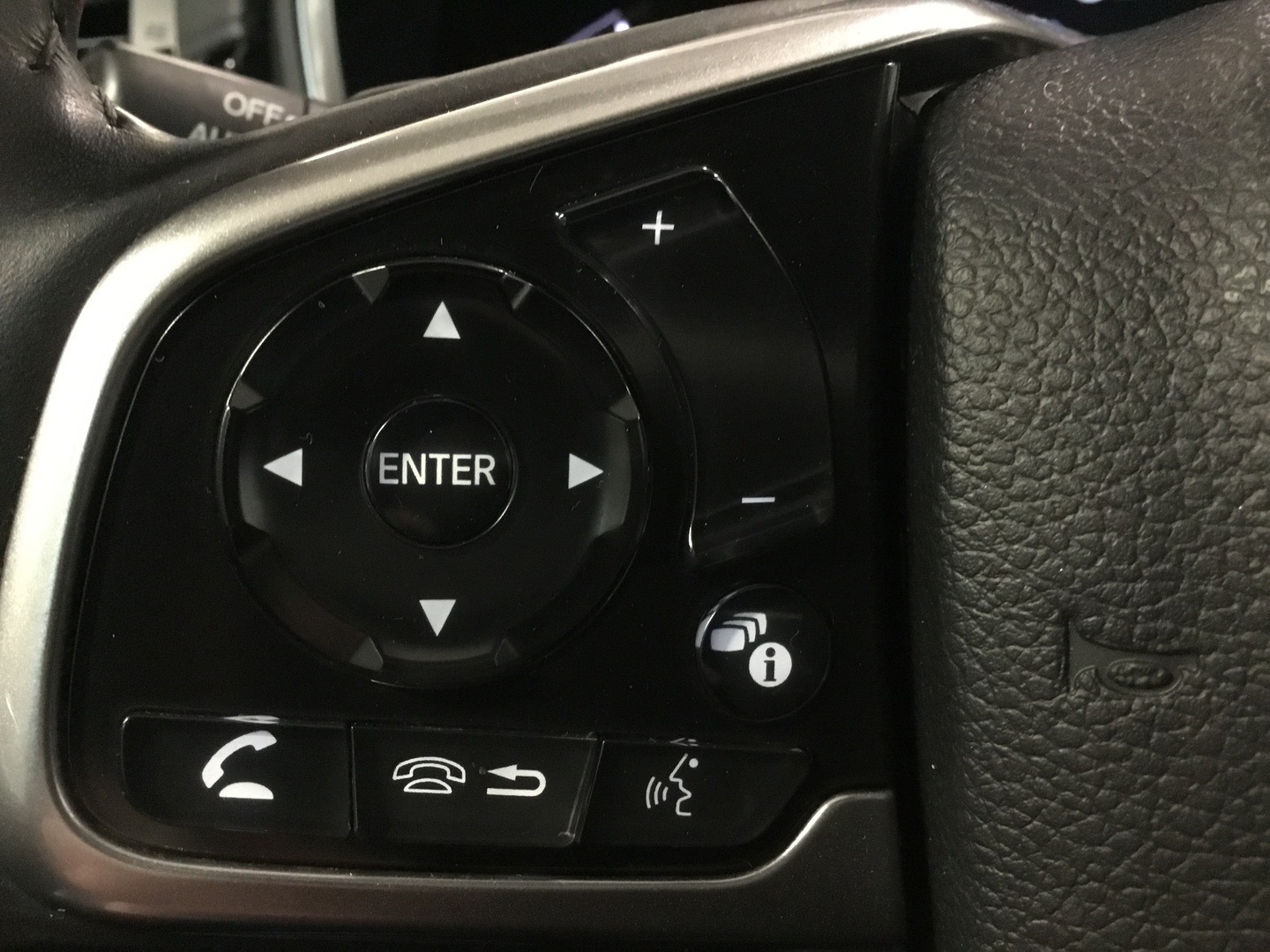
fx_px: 1137
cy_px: 476
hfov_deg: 58.4
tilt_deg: -34.3
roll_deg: +5.4
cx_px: 635
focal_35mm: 31
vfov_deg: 45.4
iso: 640
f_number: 2.4
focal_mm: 3.3
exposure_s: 1/17
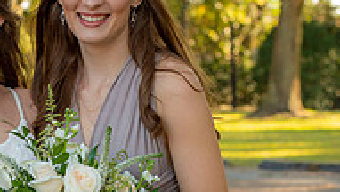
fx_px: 2004
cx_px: 80
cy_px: 224
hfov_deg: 9.7
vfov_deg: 5.5
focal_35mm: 222
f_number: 6.3
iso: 1250
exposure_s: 1/320
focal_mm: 70
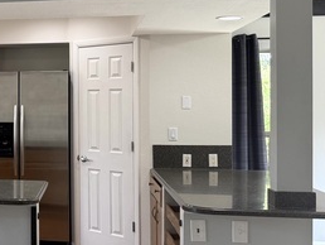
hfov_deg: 28.1
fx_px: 583
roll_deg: +0.2
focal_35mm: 62
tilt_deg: +0.4
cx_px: -41
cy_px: 96
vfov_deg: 23.6
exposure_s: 1/120
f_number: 1.78
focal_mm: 6.76
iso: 125
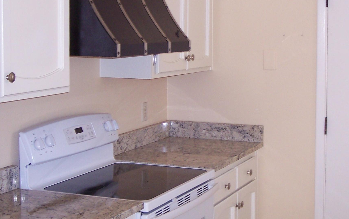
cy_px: 70
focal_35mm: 72
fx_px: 685
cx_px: 230
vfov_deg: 18.0
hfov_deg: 28.4
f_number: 2.8
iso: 140
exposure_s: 1/60
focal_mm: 8
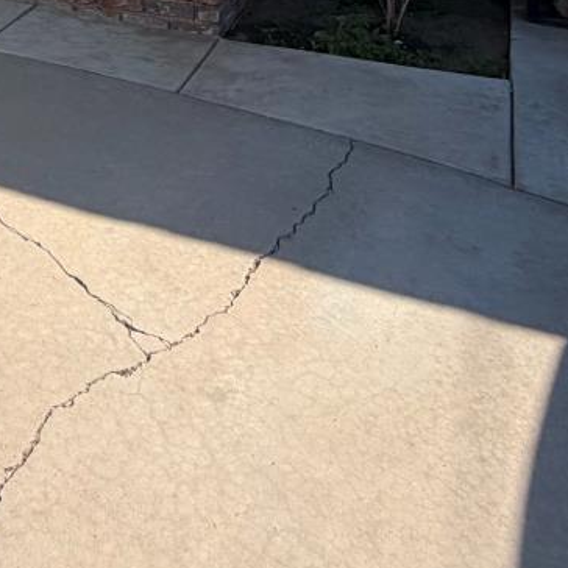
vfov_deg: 26.0
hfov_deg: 30.6
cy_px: -254
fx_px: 947
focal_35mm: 51
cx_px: -23
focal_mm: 2.22
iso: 32
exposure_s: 1/770
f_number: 2.2
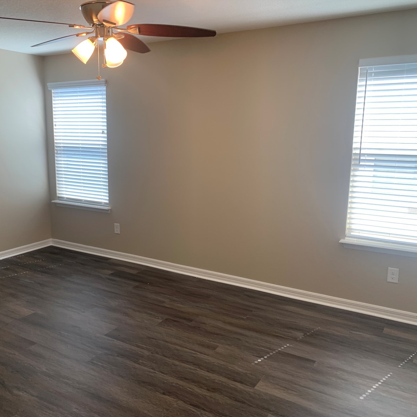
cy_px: 210
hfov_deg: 52.1
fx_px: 422
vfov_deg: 52.5
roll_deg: -0.6
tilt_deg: -12.3
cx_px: 160
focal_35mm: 31
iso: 80
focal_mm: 4.25
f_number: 1.8
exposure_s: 1/120
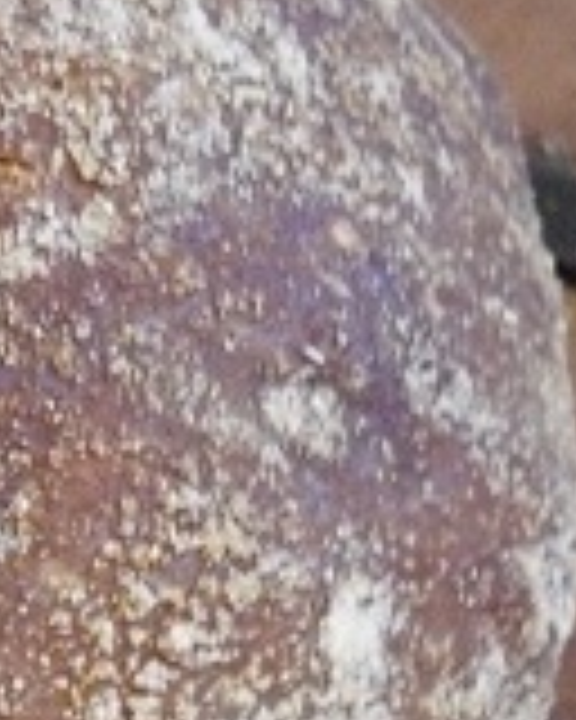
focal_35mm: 99
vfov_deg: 18.8
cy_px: 740
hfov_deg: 15.1
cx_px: -86
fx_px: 2110
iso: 800
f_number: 2.8
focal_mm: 6
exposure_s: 1/13
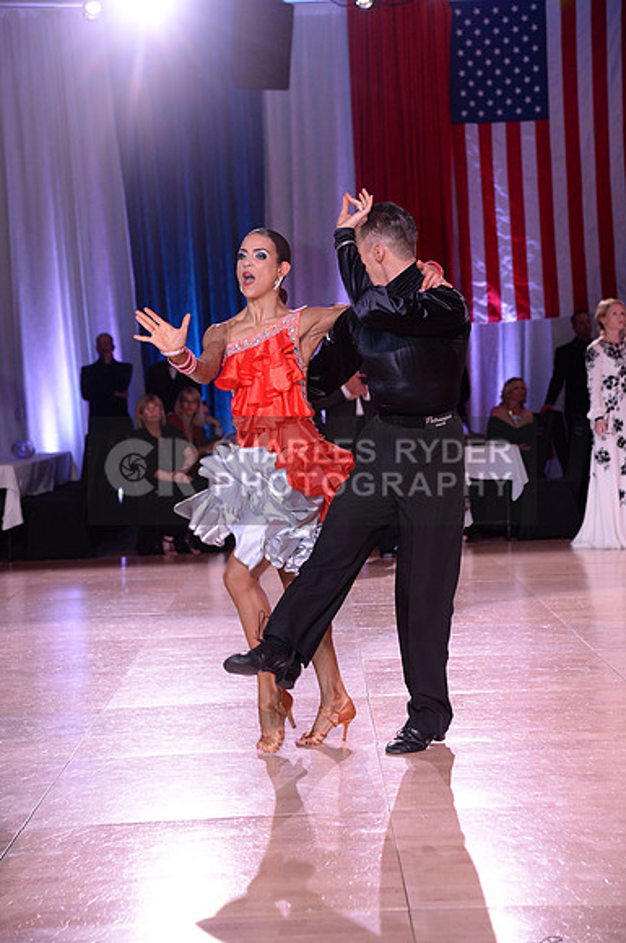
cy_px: 472
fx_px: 1962
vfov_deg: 27.0
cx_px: 313
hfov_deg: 18.1
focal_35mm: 75
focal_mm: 75
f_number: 5
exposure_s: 1/250
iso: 2000
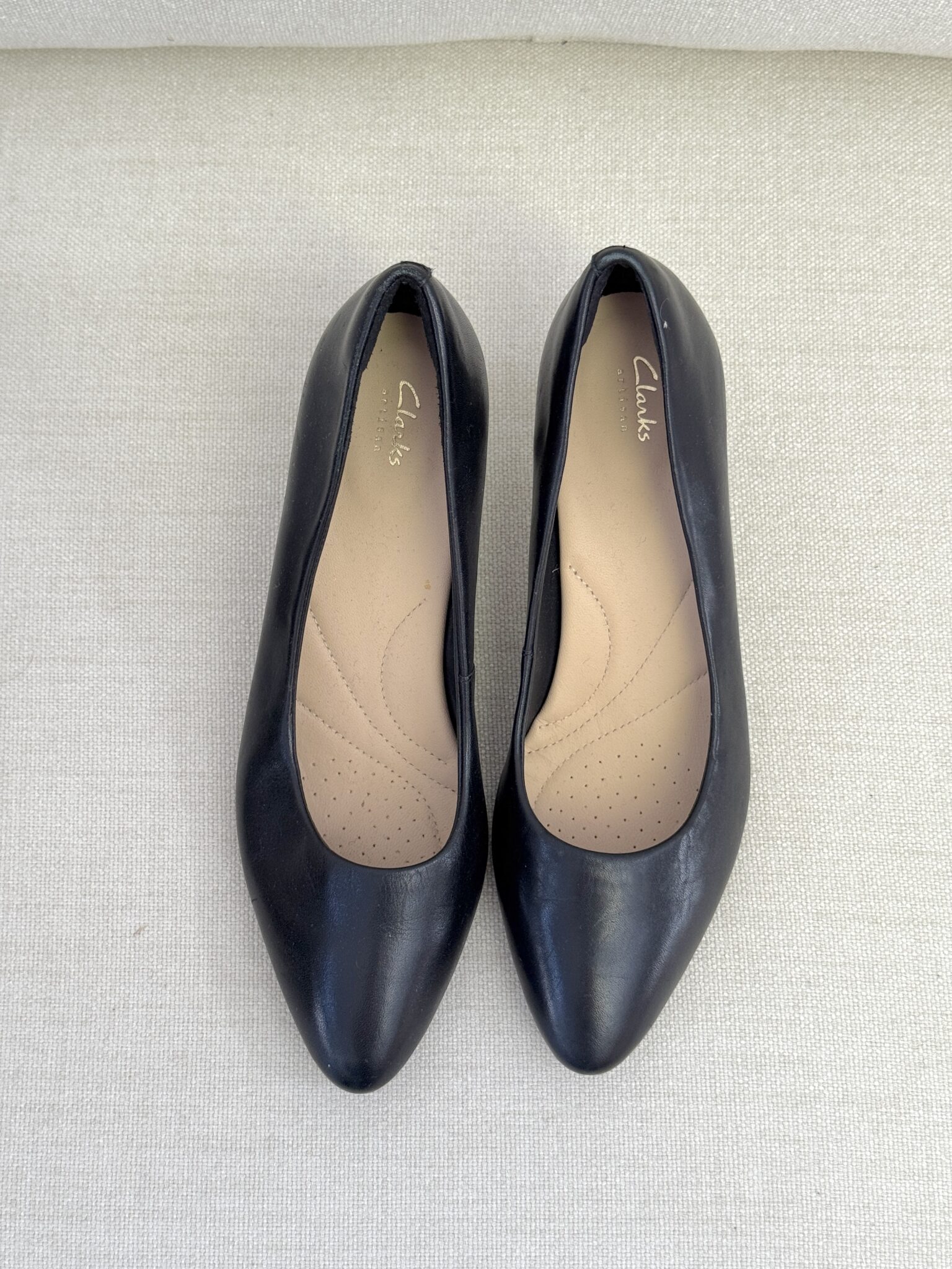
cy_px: 634
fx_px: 1760
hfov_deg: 30.3
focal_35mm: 48
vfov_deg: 39.7
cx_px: 476
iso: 64
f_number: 1.78
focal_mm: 6.76
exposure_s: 1/60
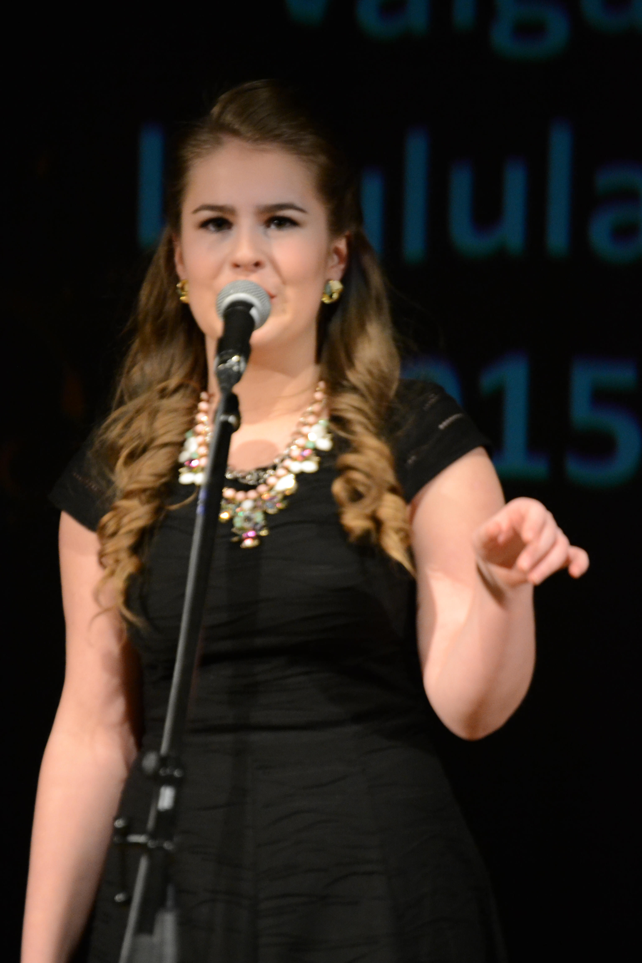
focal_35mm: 300
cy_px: 482
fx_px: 8024
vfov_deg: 6.9
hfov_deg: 4.6
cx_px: 321
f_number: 5.6
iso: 1600
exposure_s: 1/50
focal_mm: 200
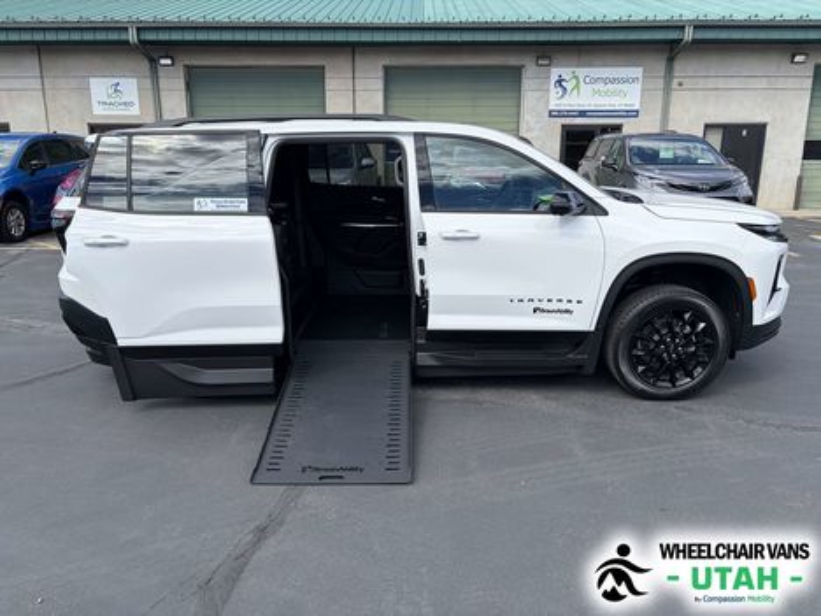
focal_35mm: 26
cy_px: 308
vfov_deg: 53.1
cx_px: 410
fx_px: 617
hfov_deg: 67.3
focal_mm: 5.96
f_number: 1.6
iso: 50
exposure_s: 1/2141
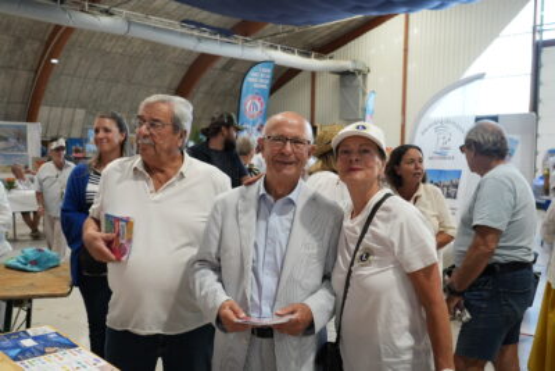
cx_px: 278
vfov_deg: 40.0
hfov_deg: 57.2
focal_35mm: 33
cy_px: 186
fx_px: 509
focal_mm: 33
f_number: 5.6
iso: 4000
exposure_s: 1/200
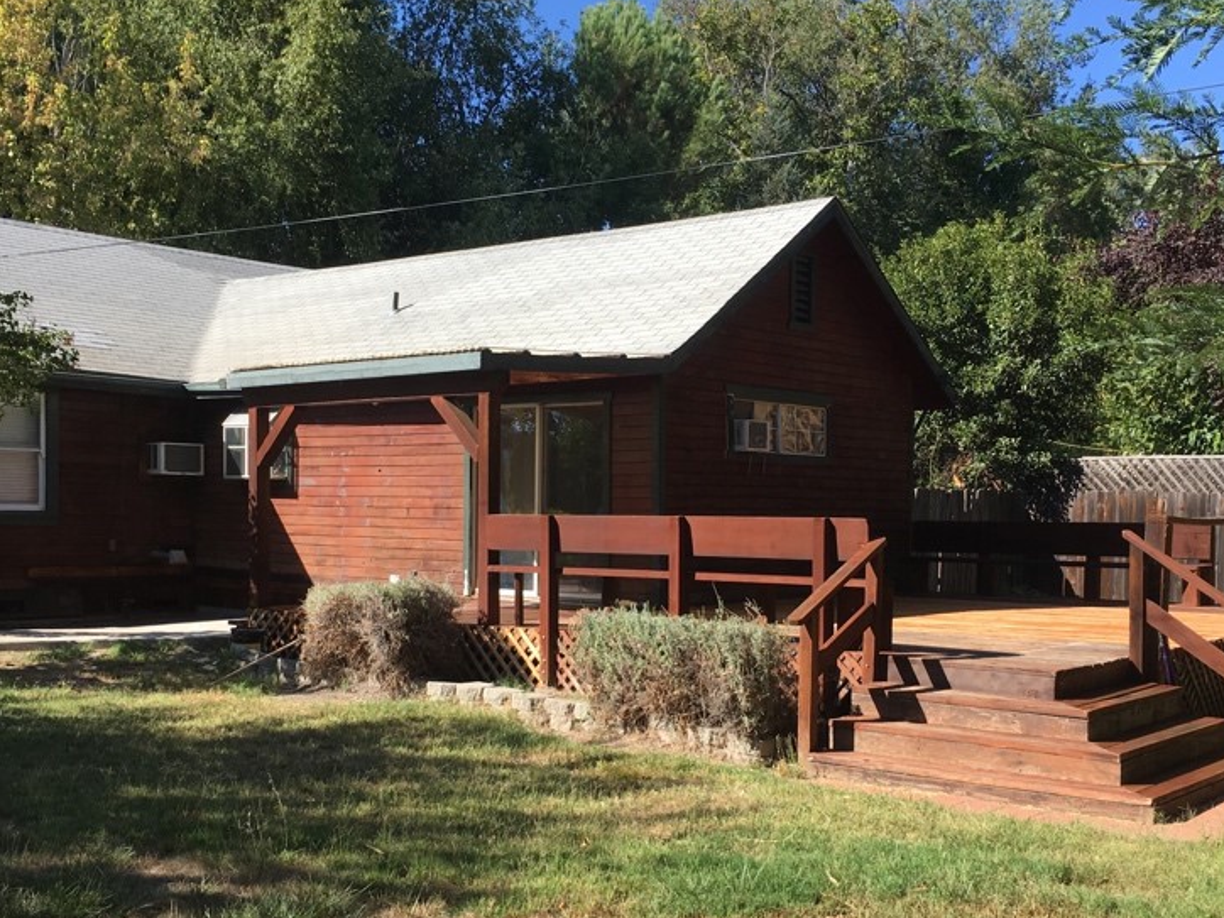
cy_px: 553
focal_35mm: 41
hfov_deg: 45.8
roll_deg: -1.2
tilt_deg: -1.7
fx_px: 1450
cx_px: 619
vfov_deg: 35.0
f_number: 2.2
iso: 25
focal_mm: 4.15
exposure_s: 1/739
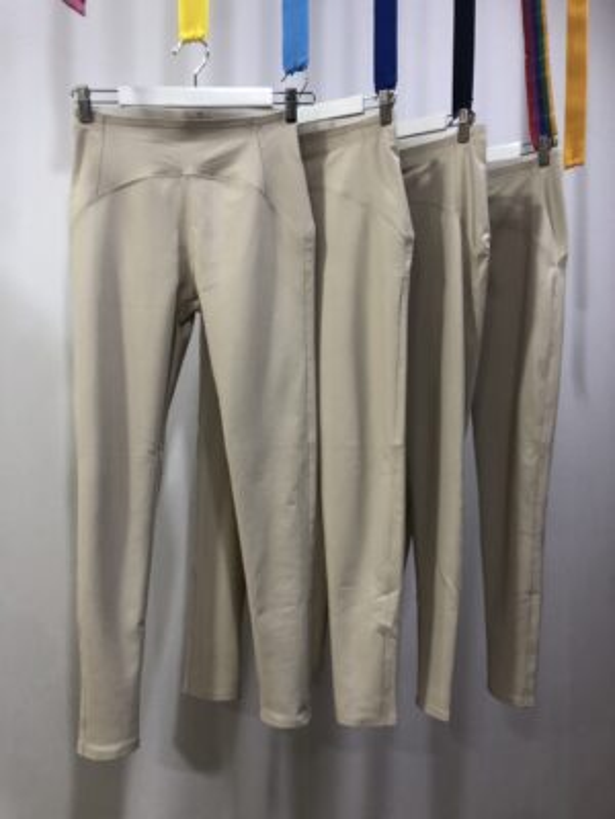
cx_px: 308
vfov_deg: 63.4
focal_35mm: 28
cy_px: 410
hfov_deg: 49.7
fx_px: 663
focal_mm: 3.99
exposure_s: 1/20
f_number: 1.8
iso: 40
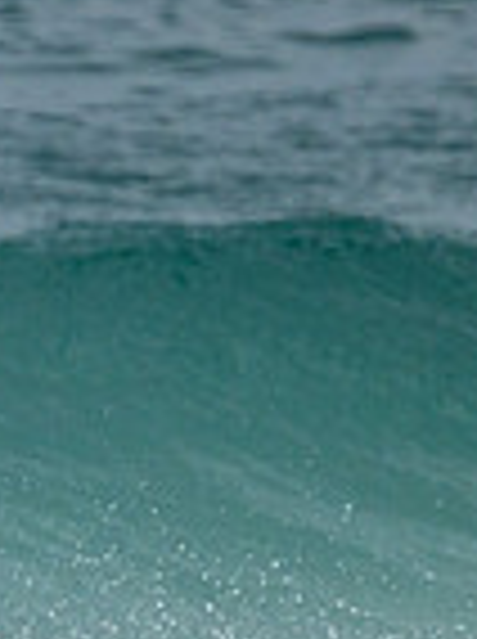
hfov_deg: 0.5
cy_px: 848
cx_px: -454
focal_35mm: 3146
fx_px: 57976
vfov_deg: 0.6
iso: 1000
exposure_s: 1/2000
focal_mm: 800
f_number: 11
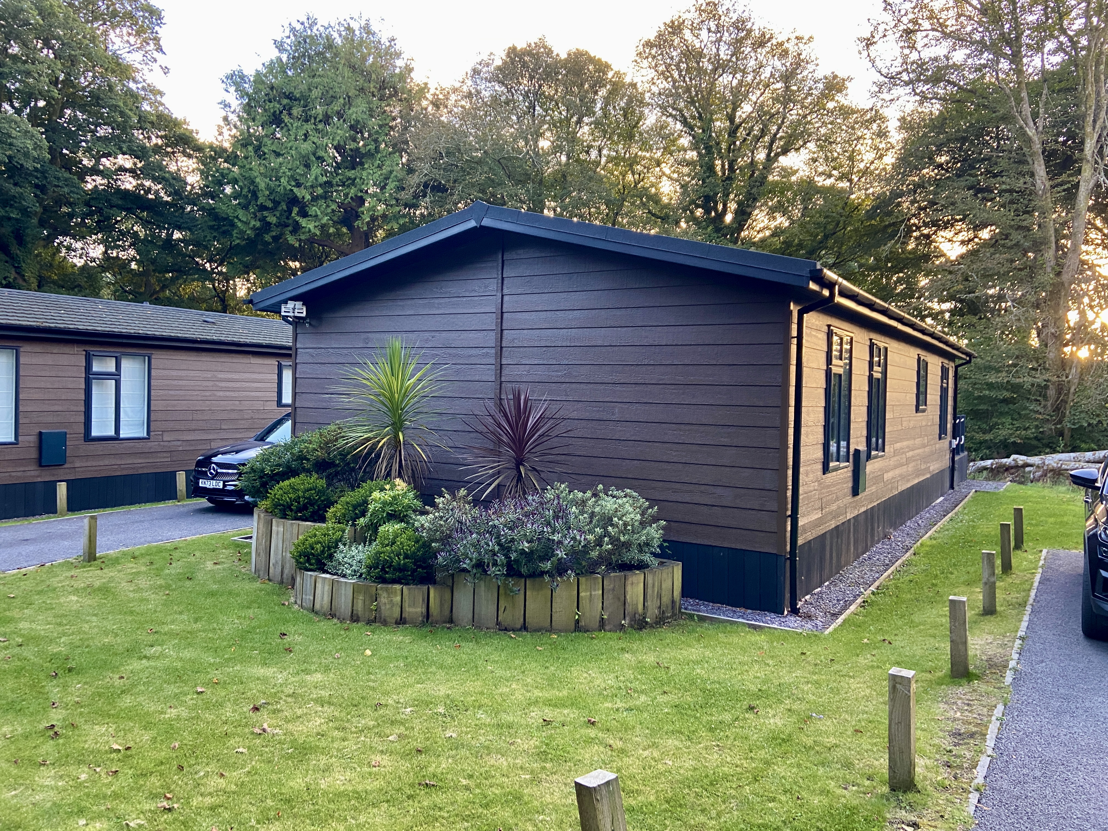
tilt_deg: -0.8
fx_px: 832
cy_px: 416
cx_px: 554
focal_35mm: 26
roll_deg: -0.5
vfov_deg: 53.1
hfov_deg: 67.3
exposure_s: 1/96
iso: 125
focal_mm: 4.25
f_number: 1.8
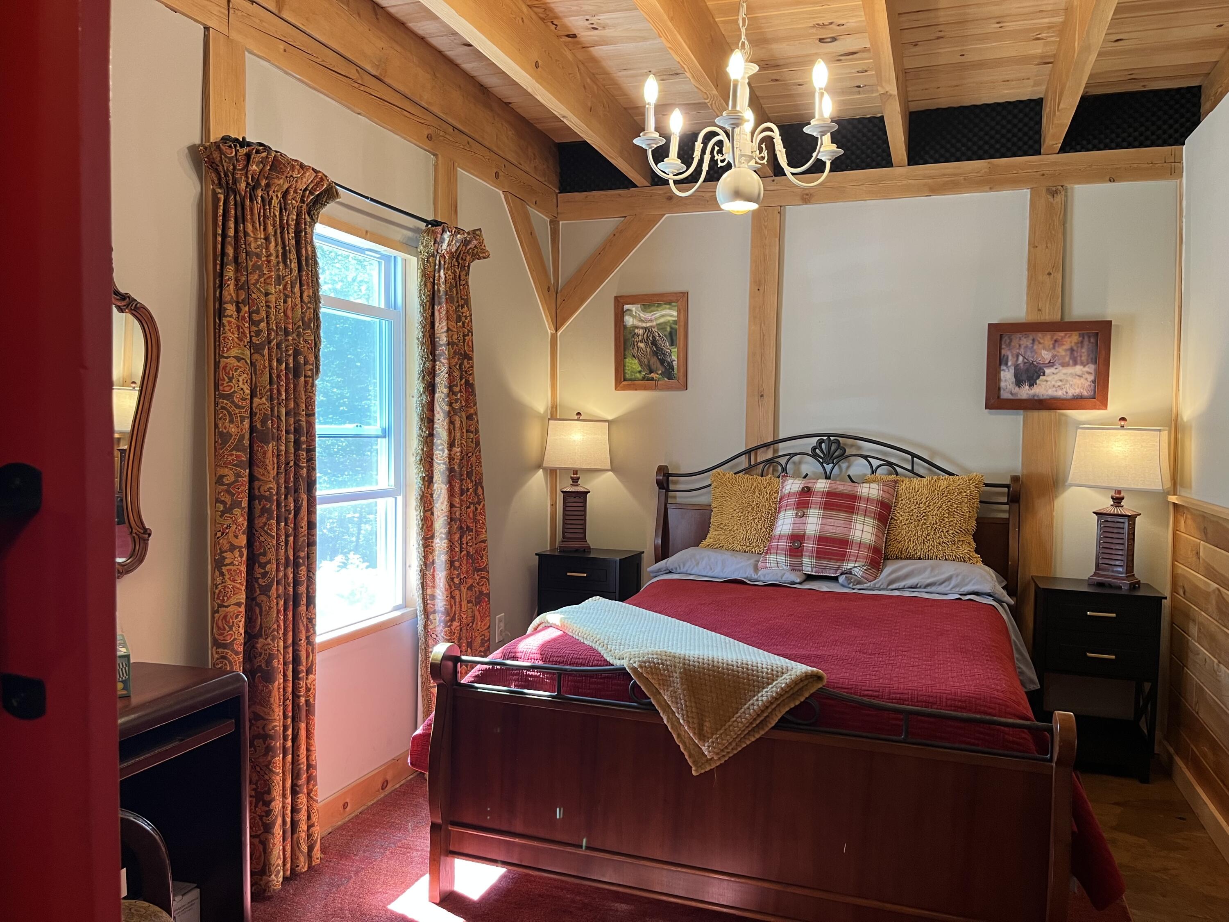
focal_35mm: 26
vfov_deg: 53.1
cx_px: 614
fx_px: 923
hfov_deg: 67.3
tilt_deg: -3.2
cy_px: 461
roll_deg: -0.5
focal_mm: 5.1
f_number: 1.6
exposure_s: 1/60
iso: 80
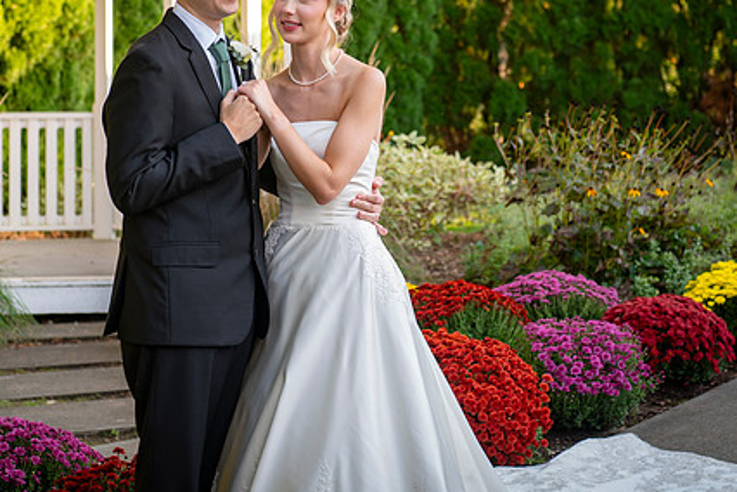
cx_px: 320
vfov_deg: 13.9
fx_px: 2006
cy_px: 168
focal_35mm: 98
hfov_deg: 20.8
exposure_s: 1/100
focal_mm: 70
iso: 160
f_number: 4
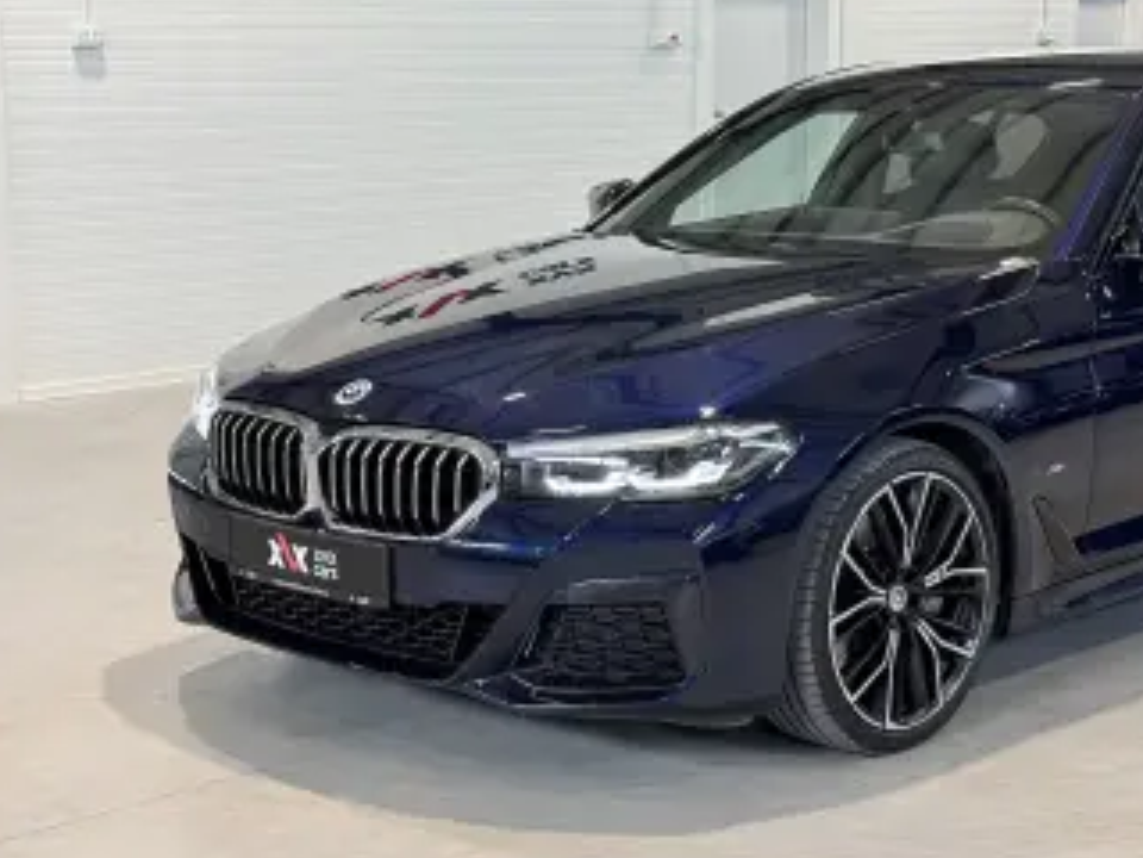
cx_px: 625
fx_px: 1783
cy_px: 415
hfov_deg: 35.5
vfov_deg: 27.0
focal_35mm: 54
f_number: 1.78
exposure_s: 1/98
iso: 100
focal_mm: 6.76
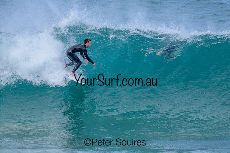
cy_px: 71
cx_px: 100
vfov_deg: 1.3
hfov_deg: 1.9
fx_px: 7025
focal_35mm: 1099
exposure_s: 1/2000
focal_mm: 800
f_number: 6.3
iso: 560
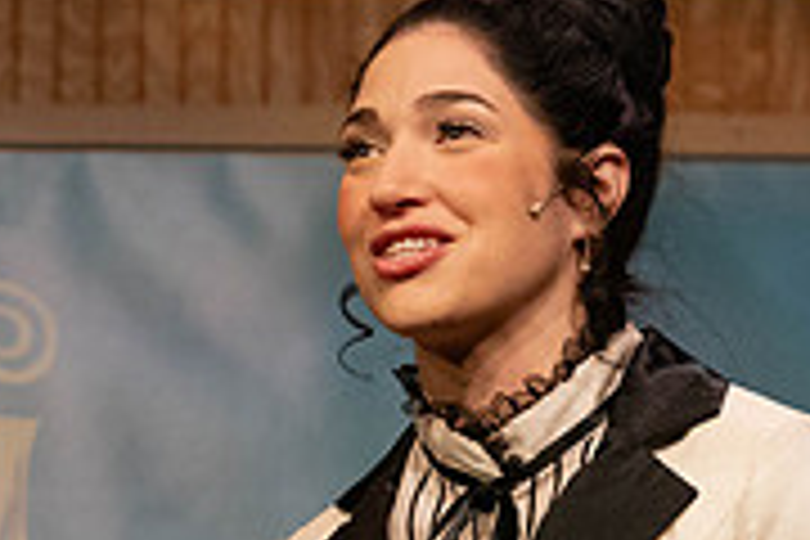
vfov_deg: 3.6
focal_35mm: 378
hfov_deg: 5.5
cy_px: 592
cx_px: 405
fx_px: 8504
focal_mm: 117
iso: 4000
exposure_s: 1/400
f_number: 6.3
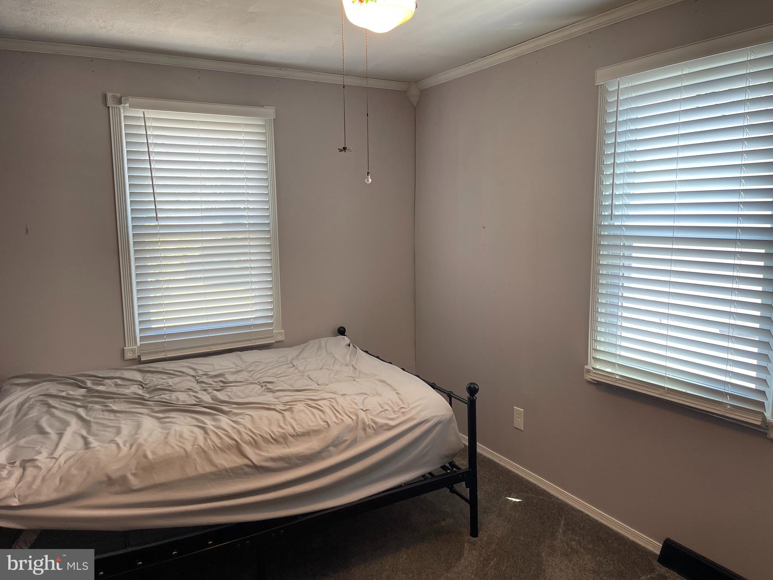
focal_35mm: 26
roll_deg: +0.7
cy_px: 290
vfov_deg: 53.1
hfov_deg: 67.3
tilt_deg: -8.5
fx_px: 581
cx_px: 386
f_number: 1.6
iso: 80
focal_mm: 5.1
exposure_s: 1/120
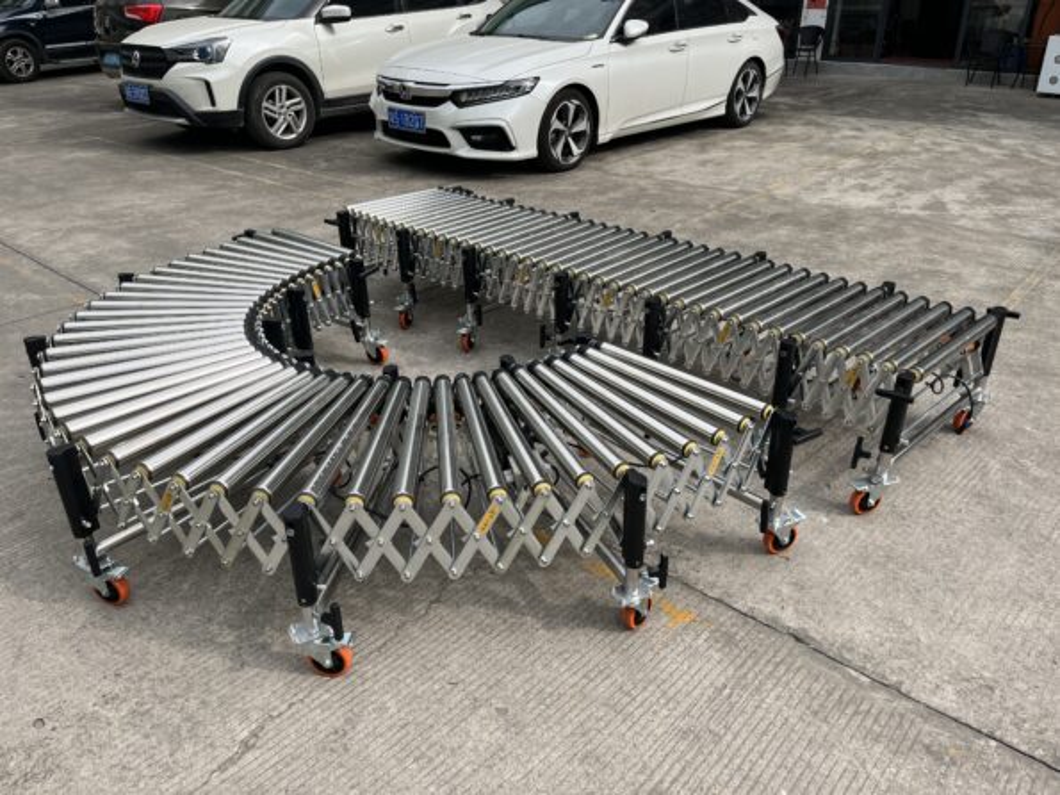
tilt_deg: -27.9
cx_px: 530
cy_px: 398
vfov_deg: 53.0
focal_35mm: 26
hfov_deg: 67.3
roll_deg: -0.2
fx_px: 796
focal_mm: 5.1
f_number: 1.6
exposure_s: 1/1776
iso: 50
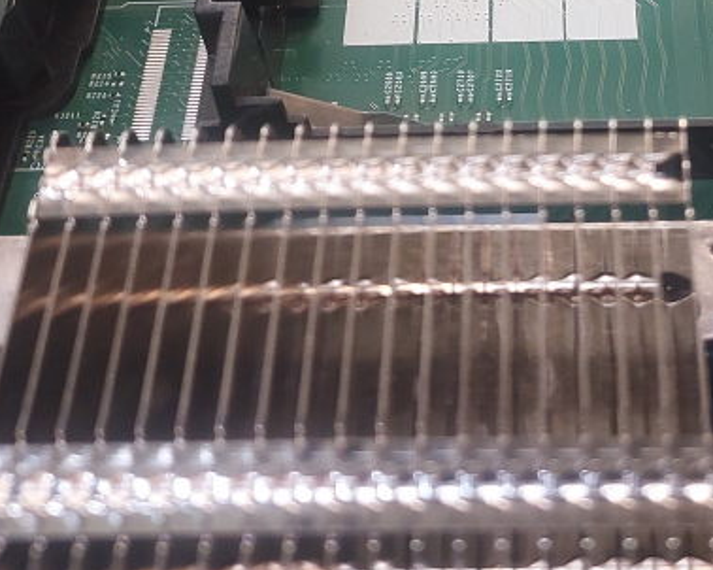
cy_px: -132
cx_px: 551
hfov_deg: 29.9
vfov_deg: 22.5
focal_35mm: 62
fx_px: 1308
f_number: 1.8
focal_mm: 4.6
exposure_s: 1/24
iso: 640
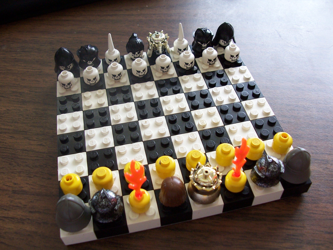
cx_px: 166
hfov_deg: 52.6
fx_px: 337
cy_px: 125
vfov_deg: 40.7
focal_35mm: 35
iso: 140
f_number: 2.8
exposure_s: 1/30
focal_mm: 6
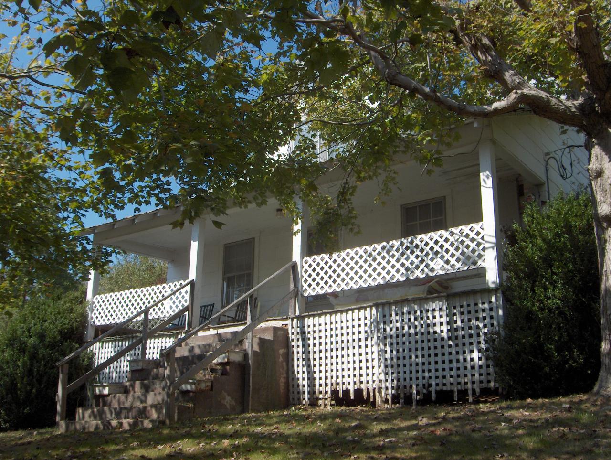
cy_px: 230
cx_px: 306
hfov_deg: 47.8
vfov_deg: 36.9
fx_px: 689
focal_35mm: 39
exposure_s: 1/521
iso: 100
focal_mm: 8
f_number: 4.8
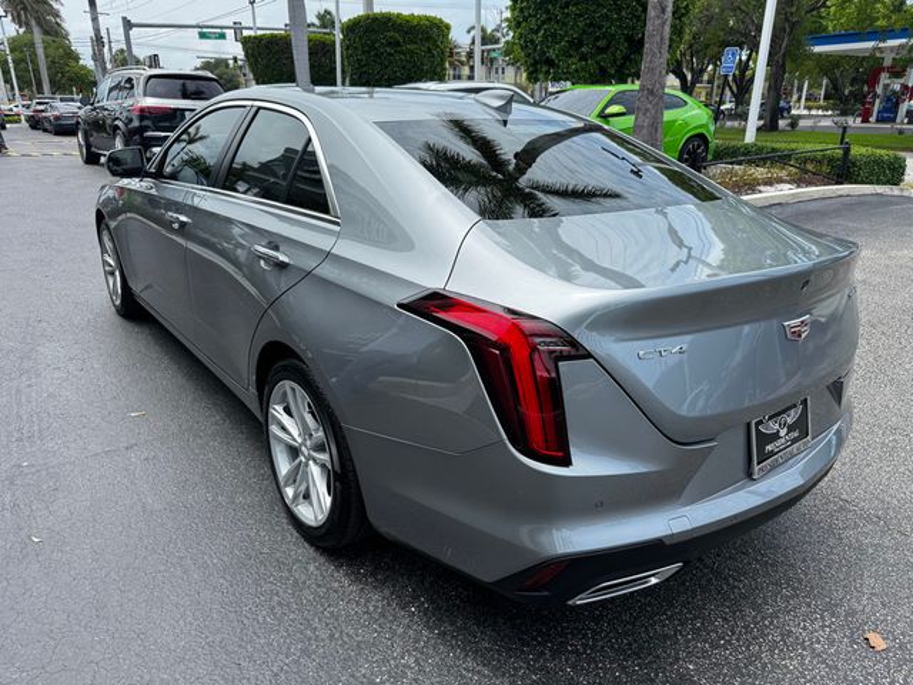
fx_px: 633
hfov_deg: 71.6
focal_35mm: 24
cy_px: 342
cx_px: 456
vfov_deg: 56.8
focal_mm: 6.76
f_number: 1.78
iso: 80
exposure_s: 1/1560
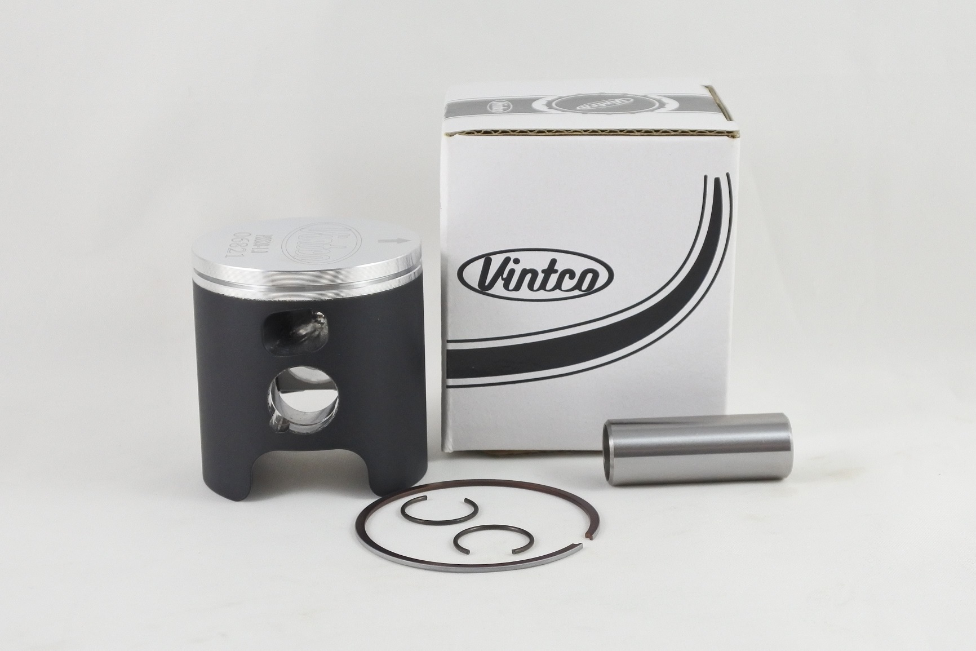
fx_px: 1247
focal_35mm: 46
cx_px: 488
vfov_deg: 29.2
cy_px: 326
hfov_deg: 42.7
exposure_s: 1/125
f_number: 4.5
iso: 560
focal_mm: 17.2
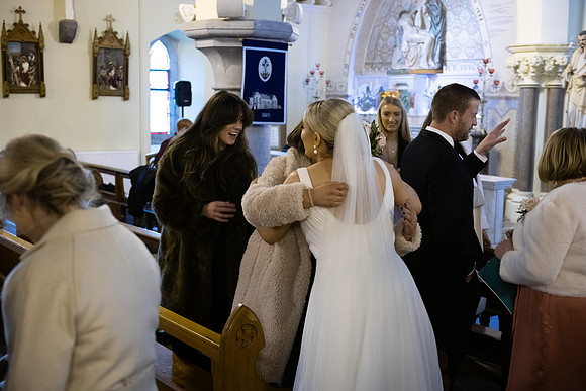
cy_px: 196
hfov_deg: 41.1
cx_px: 293
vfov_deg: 28.1
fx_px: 781
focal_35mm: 48
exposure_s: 1/160
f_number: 3.5
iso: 1250
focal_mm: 48
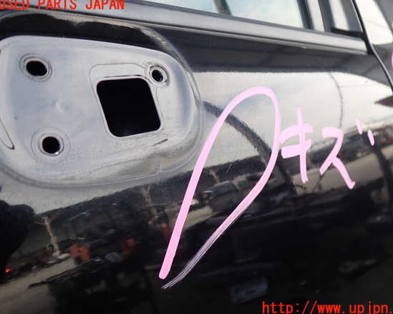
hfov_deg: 55.6
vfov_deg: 45.8
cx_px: 209
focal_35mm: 32
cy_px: 157
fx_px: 372
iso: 100
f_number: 2.3
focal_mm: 5.4
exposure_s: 1/200
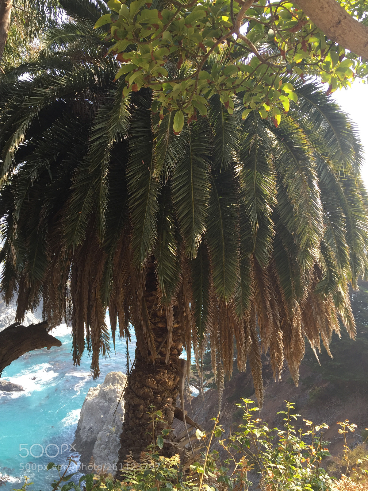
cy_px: 246
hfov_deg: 48.2
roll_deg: +0.5
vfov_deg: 61.7
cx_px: 184
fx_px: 411
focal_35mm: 29
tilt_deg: -5.0
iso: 32
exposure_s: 1/267
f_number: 2.2
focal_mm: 4.15
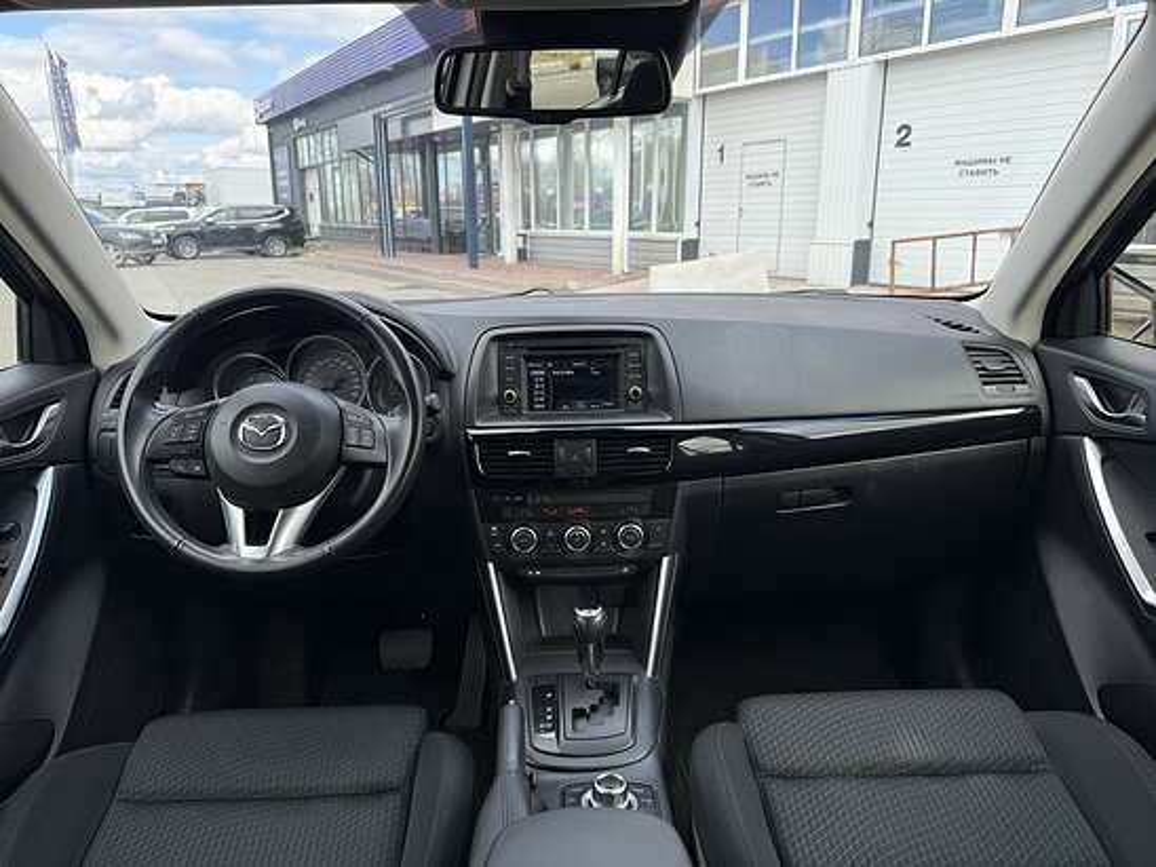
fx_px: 801
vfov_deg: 56.8
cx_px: 578
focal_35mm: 24
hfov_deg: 71.6
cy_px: 434
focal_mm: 6.76
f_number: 1.78
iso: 80
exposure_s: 1/559
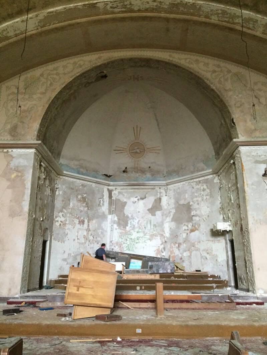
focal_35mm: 29
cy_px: 178
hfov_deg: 48.2
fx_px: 298
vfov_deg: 61.6
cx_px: 134
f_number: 2.2
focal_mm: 4.2
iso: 250
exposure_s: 1/17
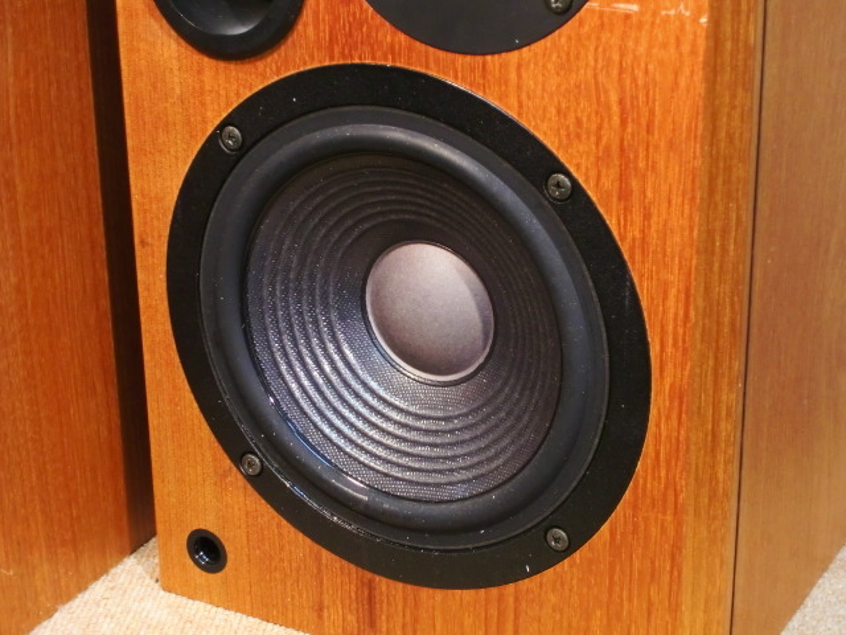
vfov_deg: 18.7
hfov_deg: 24.7
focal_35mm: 79
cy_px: 318
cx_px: 423
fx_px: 1931
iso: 400
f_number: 4.6
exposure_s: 1/20
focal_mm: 13.9
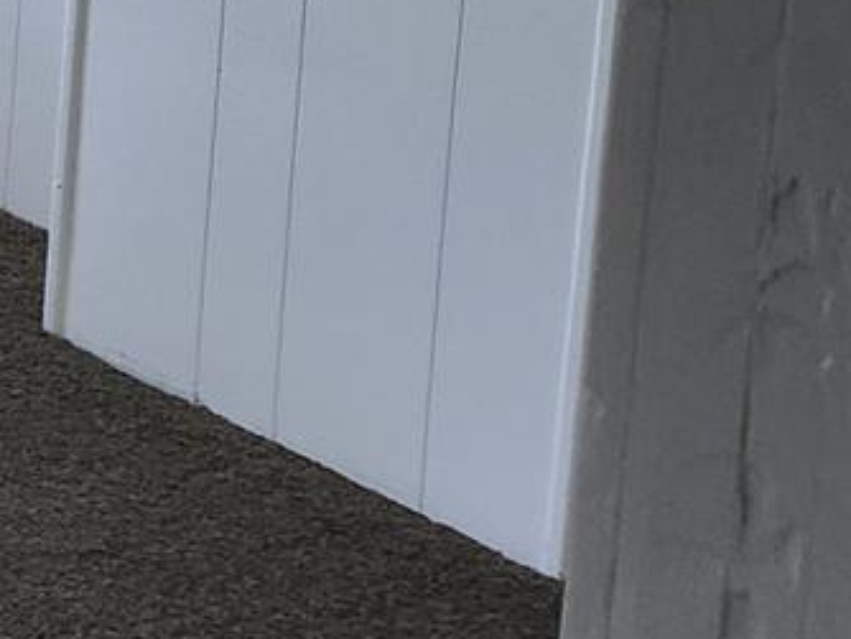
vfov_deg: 9.8
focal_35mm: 141
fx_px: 3469
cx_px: -1570
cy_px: -647
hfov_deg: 10.6
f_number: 1.8
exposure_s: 1/180
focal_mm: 6.4
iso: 125
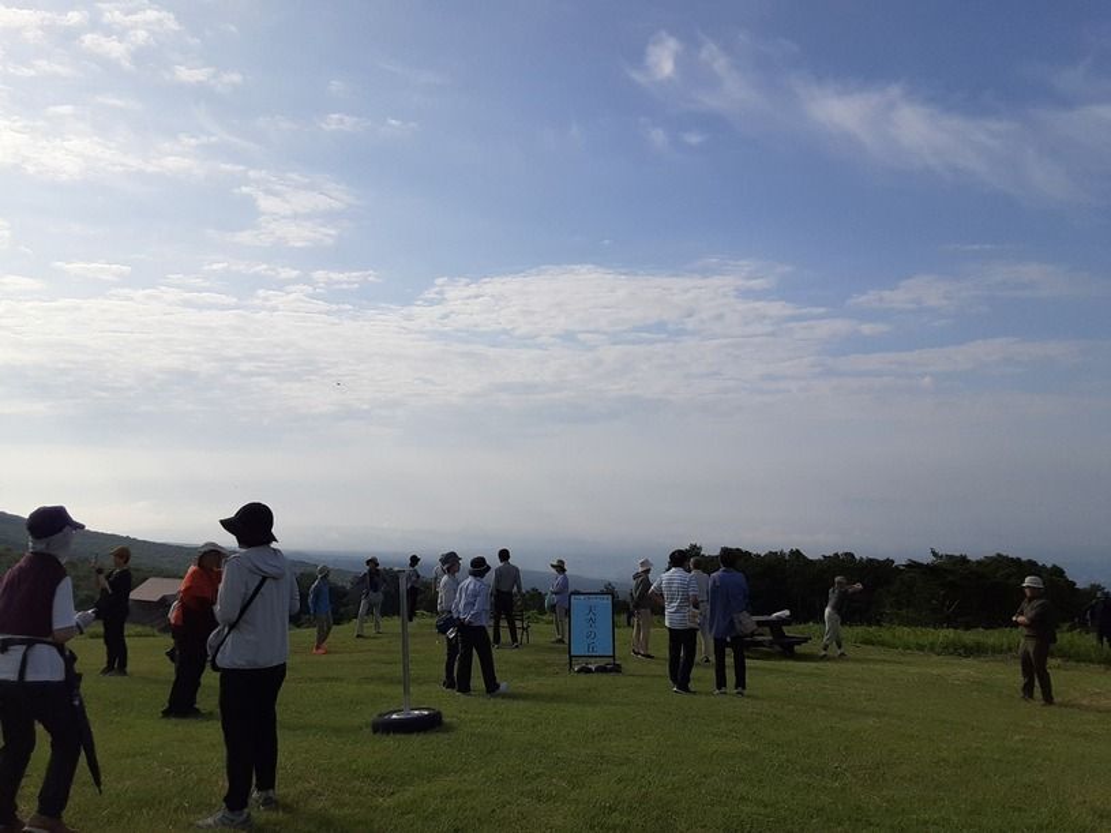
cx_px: 556
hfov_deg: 65.3
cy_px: 416
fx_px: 866
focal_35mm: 27
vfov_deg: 51.3
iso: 40
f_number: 1.9
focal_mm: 2.91
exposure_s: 1/5051
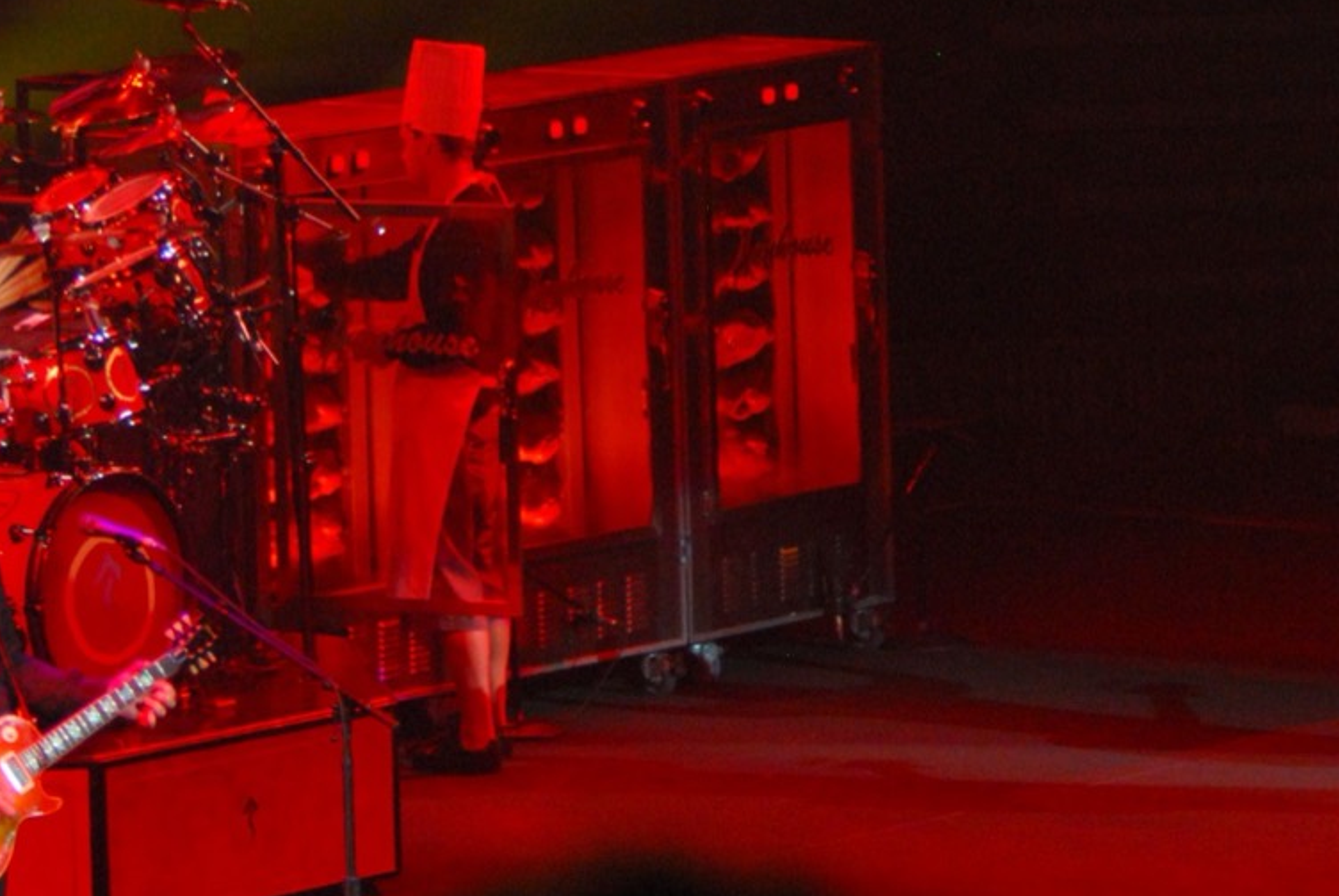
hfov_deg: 4.9
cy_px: 308
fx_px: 15599
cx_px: 880
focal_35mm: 419
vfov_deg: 3.3
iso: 1000
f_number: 5.6
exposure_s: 1/50
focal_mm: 140
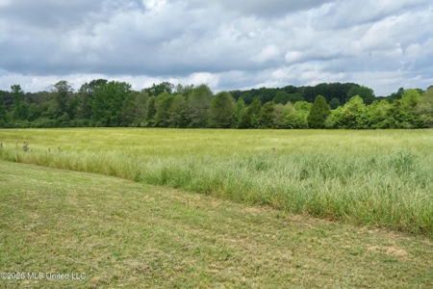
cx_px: 216
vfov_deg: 38.9
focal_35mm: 34
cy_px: 144
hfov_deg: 55.8
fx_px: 409
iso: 320
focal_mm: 34
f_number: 11
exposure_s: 1/320
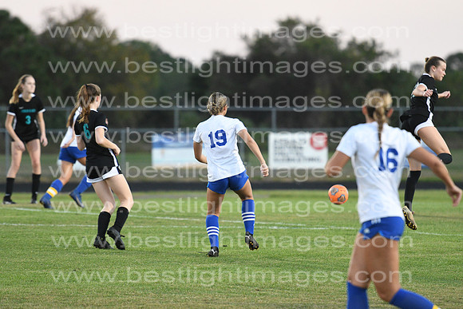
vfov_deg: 4.7
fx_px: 3763
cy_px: 154
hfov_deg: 7.0
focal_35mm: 292
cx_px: 232
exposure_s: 1/800
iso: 2200
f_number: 2.8
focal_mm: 195
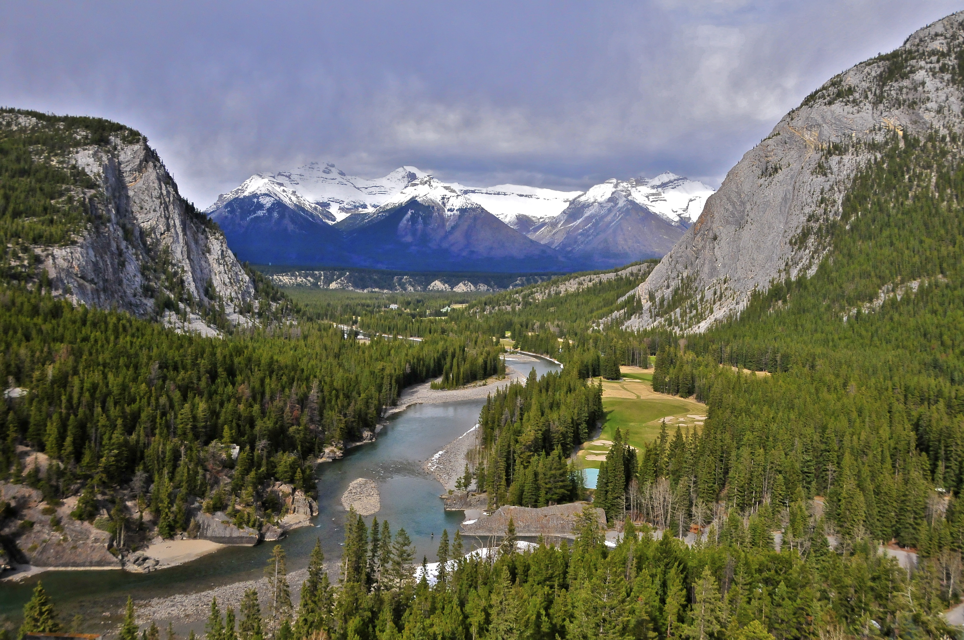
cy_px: 320
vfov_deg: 39.9
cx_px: 482
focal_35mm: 33
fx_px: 883
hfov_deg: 57.3
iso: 800
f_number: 6.3
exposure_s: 1/3200
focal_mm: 22
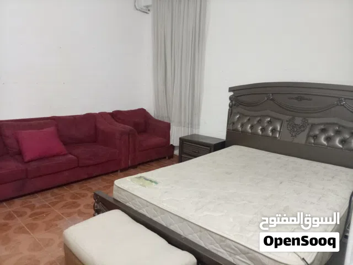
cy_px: 132
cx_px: 176
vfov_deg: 54.9
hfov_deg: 69.4
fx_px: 255
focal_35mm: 25
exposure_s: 1/20
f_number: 1.8
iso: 928
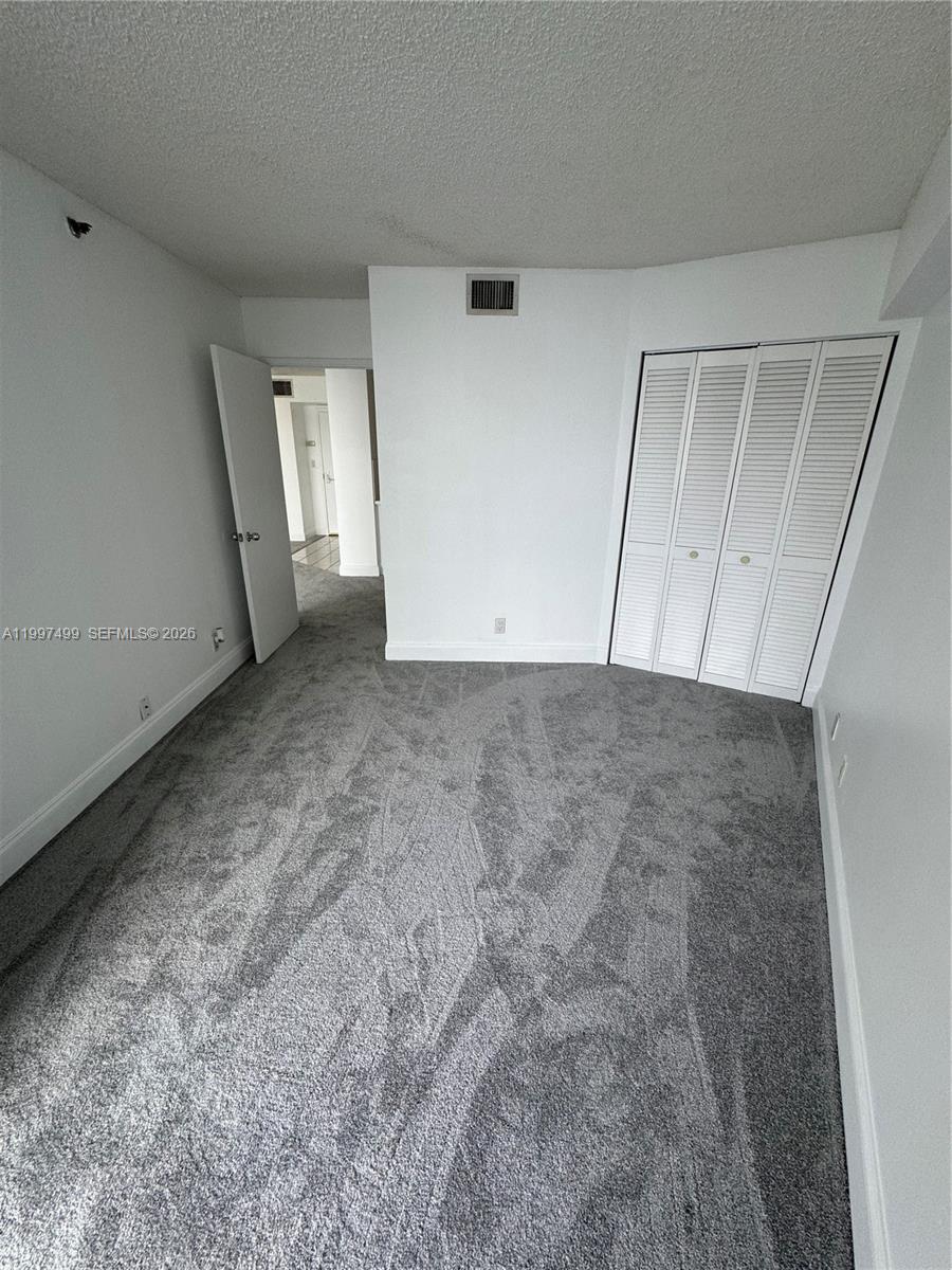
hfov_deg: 85.7
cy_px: 635
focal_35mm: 14
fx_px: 513
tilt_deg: -20.8
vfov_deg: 102.1
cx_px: 476
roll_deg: -0.3
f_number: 2.2
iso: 100
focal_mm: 2.22
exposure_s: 1/99
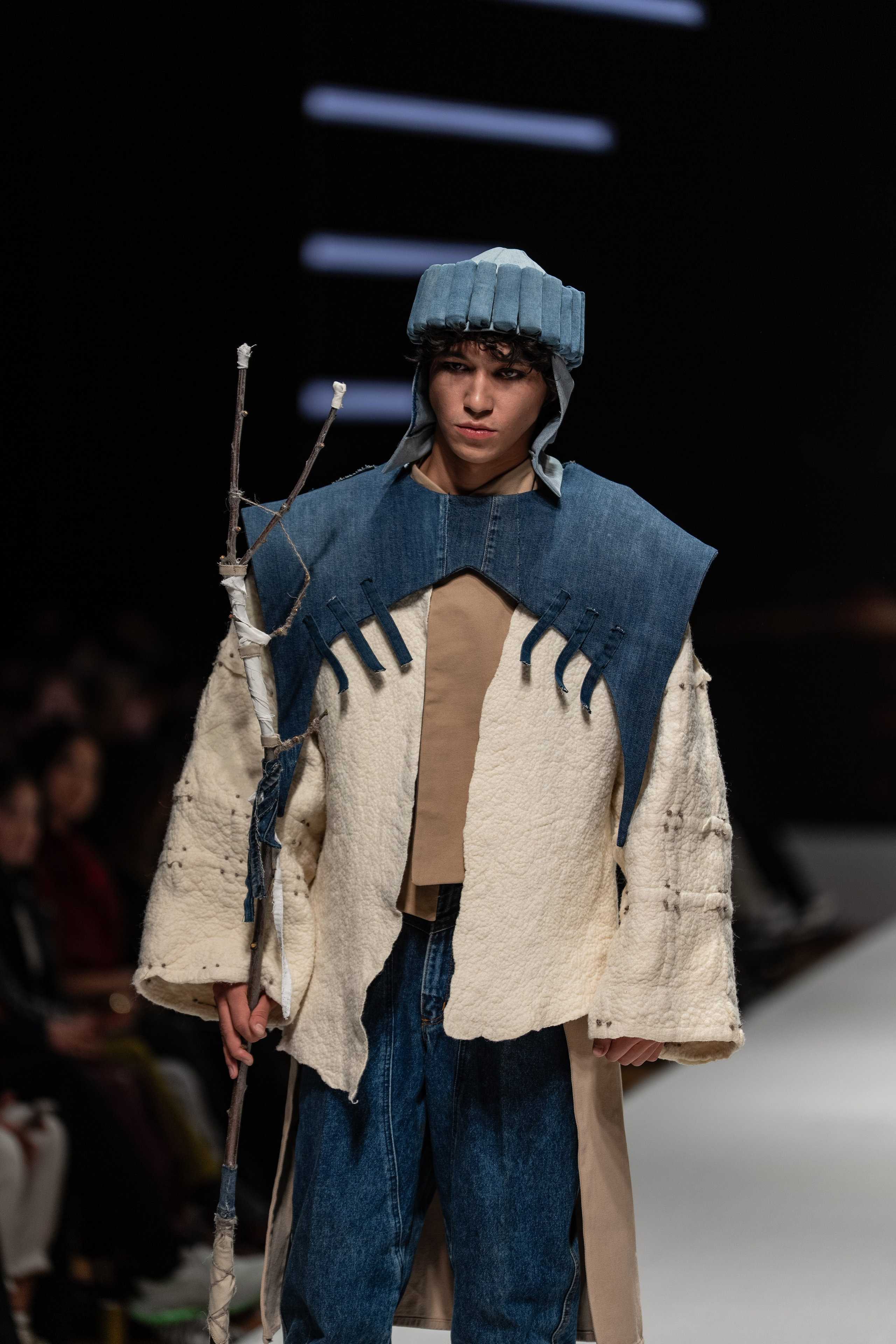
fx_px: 7466
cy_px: 672
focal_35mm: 200
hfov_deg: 6.9
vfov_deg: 10.3
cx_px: 448
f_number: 2.8
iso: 200
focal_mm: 200
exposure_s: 1/400
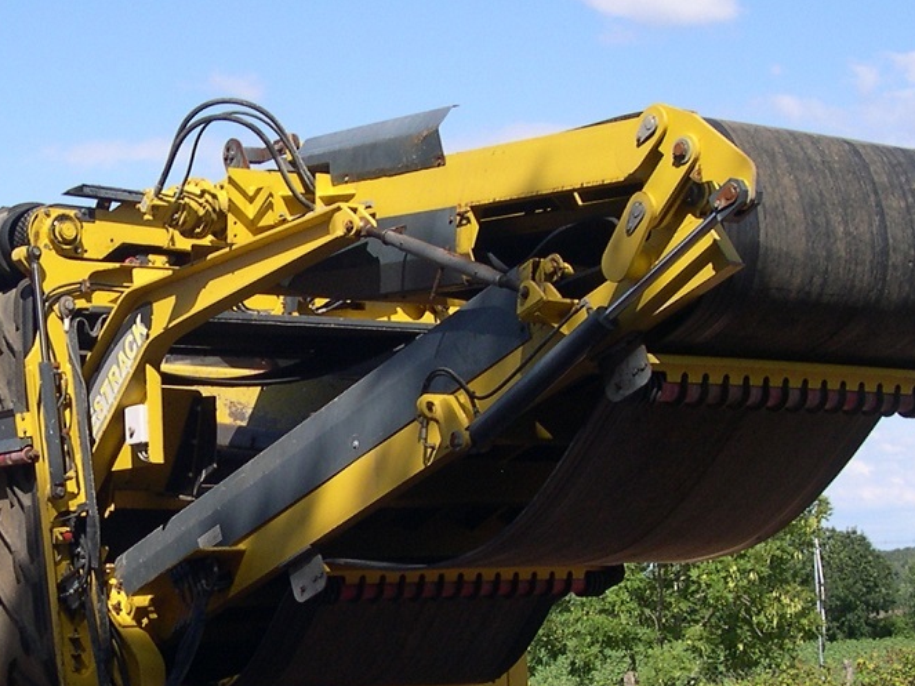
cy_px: 459
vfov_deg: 17.1
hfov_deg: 22.5
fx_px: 2273
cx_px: 203
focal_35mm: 86
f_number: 7.6
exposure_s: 1/168
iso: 100
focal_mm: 8
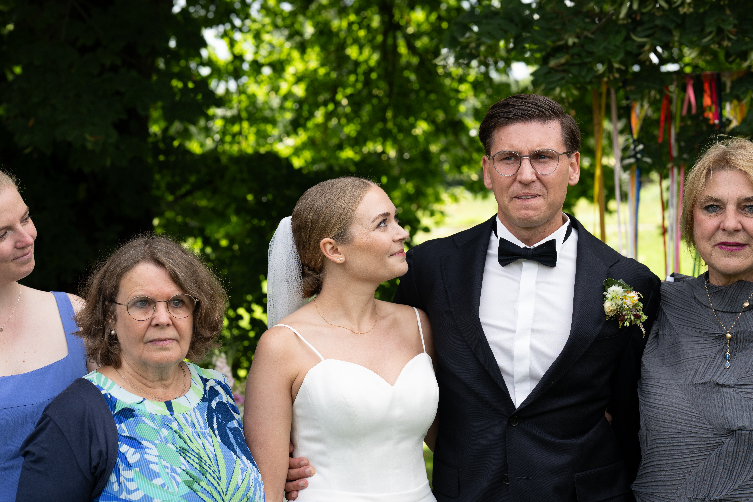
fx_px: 1778
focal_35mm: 85
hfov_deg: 23.9
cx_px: 376
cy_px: 251
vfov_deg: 16.1
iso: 160
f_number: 5.6
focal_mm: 85
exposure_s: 1/160
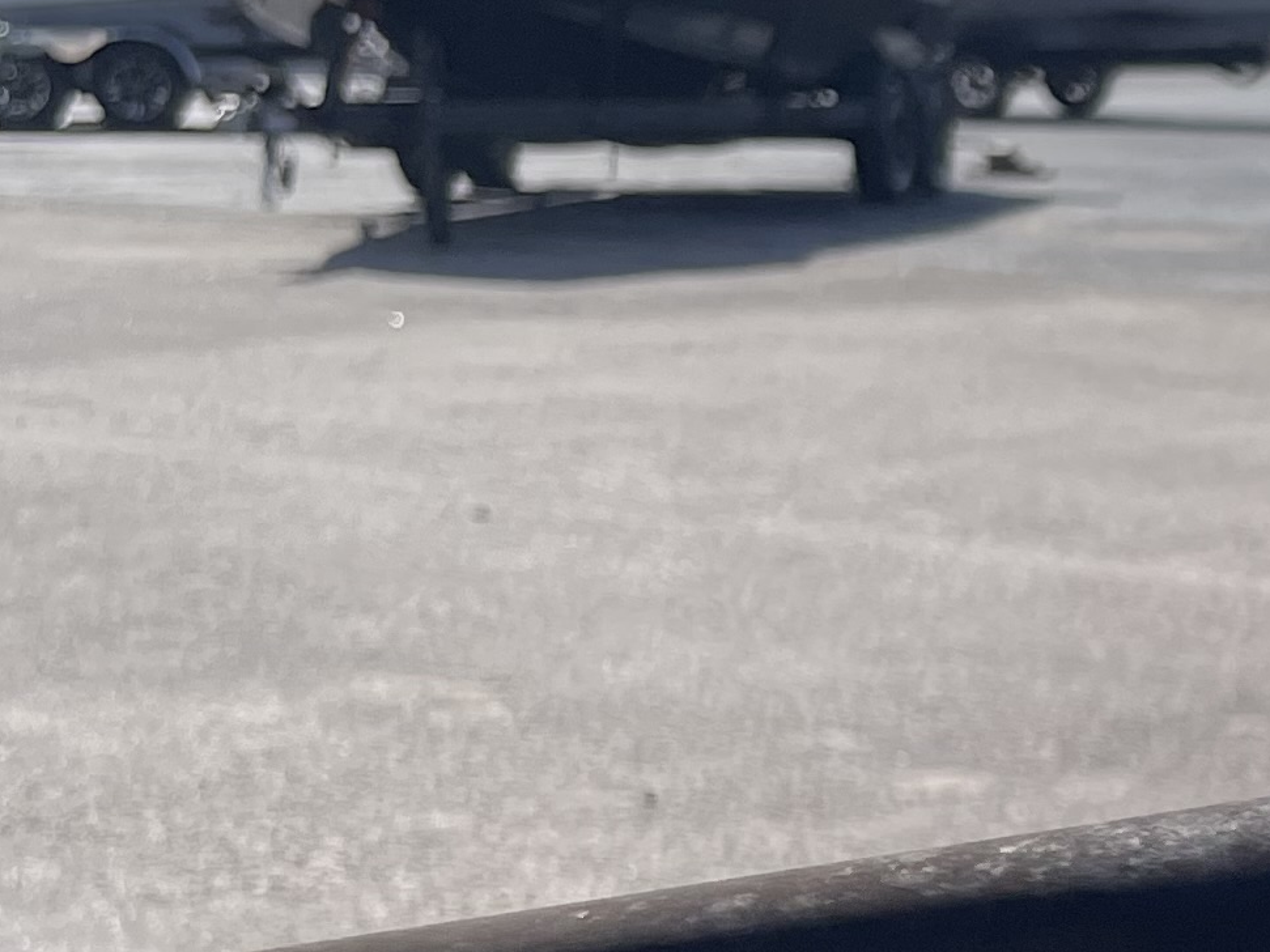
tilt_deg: -14.0
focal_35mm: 108
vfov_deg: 13.6
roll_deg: +0.0
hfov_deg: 16.1
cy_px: 868
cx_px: 2084
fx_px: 3962
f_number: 1.6
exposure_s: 1/3610
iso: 32
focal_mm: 4.2
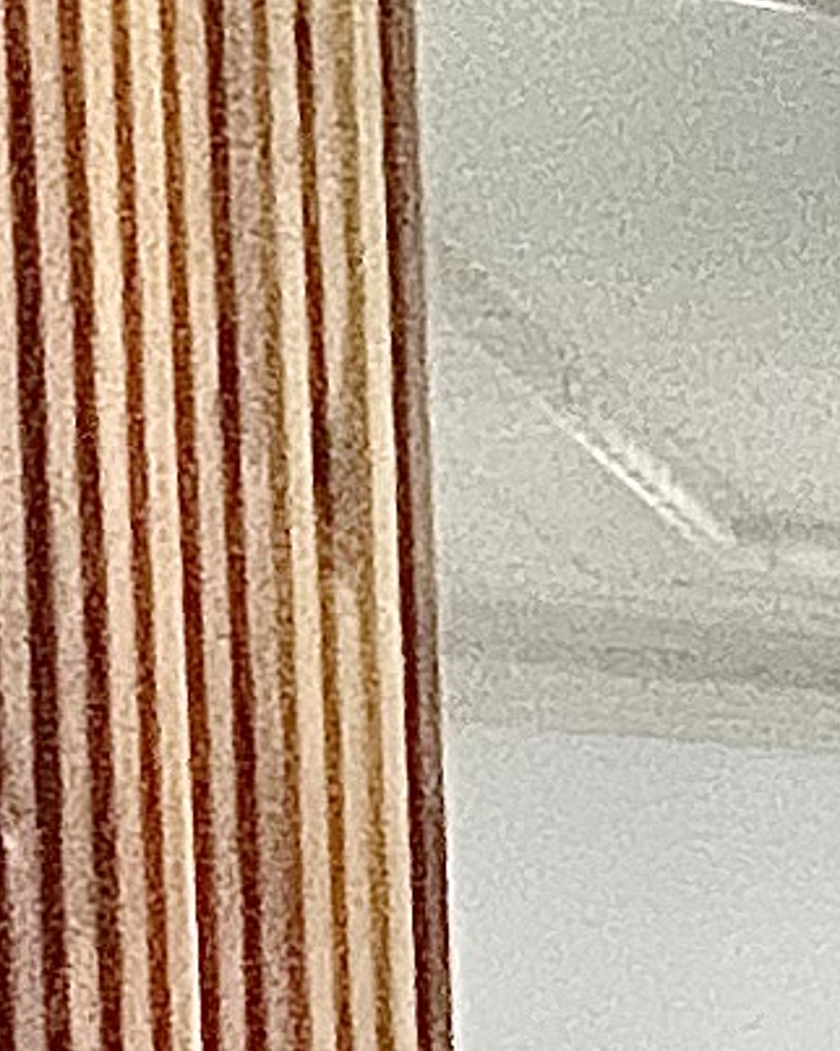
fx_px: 3950
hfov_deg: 5.9
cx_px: 4531
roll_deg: +0.5
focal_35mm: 127
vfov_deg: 13.8
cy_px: 1802
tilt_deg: -3.7
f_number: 1.8
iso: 160
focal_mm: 1.57
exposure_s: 1/50
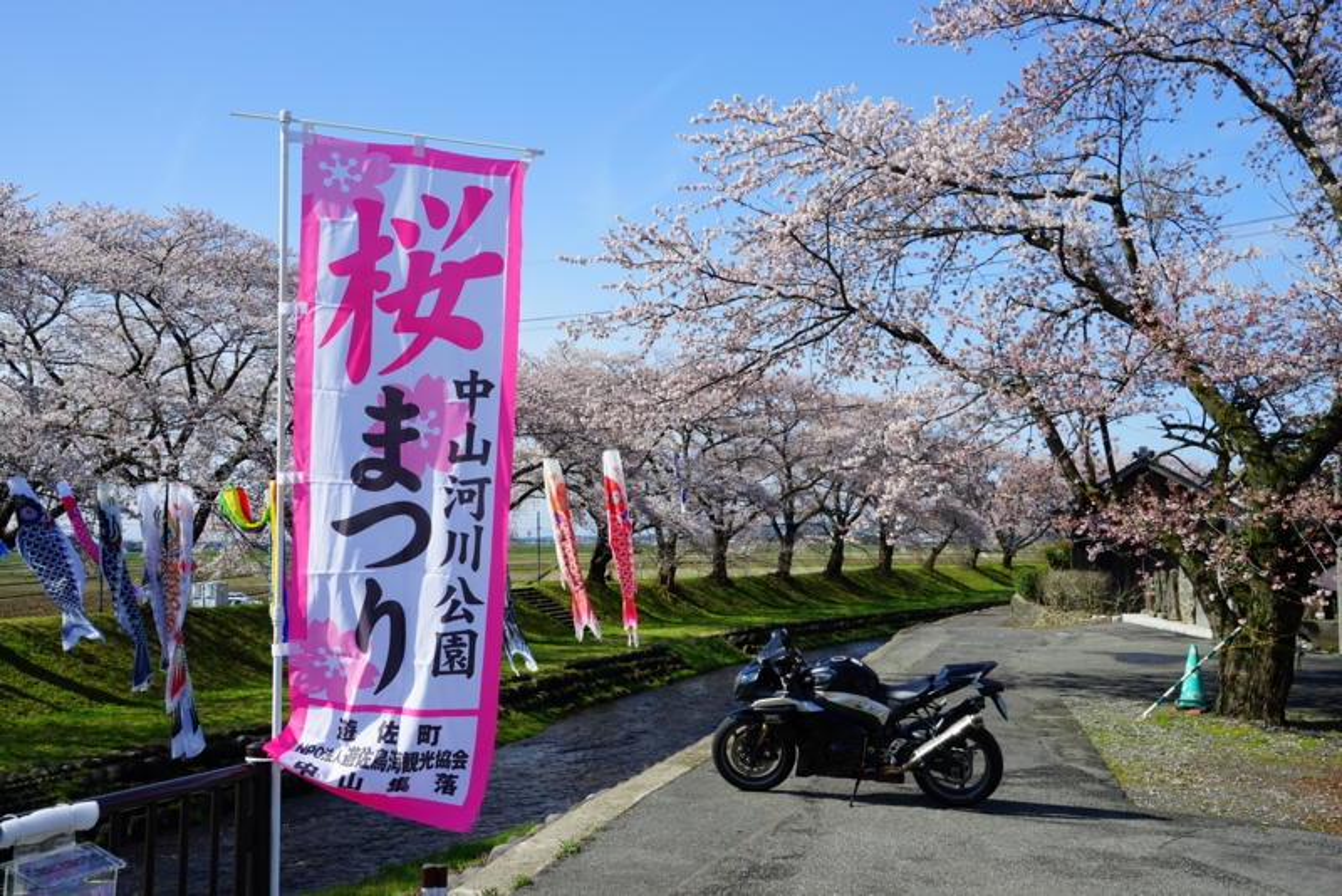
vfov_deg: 36.0
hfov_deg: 51.9
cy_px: 448
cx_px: 671
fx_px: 1380
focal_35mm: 37
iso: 100
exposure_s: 1/125
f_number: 11
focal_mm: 37
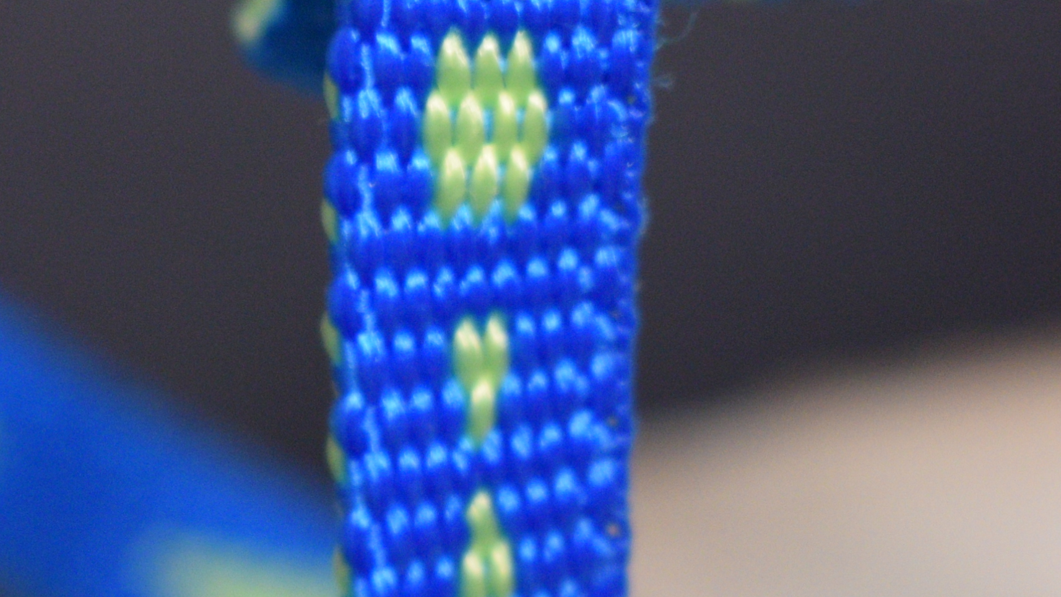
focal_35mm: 264
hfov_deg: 8.2
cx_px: 446
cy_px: -162
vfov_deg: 4.6
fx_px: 7427
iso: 800
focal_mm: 48
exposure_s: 1/15
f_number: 5.3
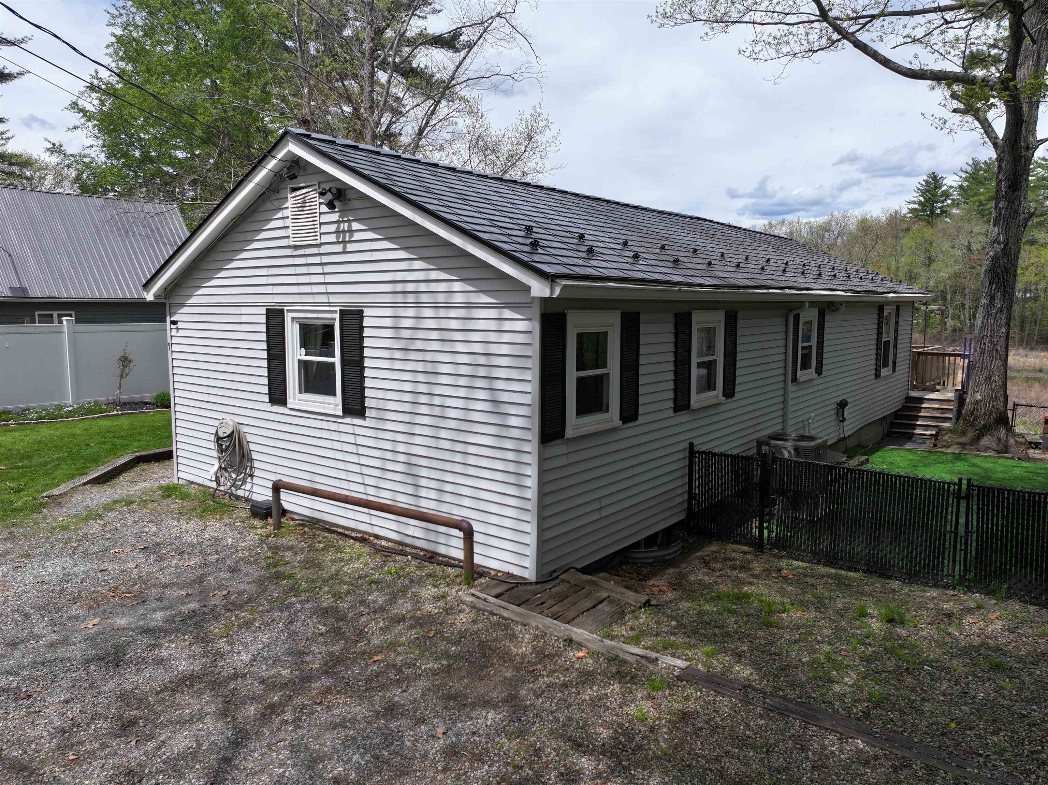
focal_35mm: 24
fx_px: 726
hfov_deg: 71.6
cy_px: 392
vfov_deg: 56.8
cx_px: 524
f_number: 2.8
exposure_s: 1/2500
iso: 130
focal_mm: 12.29
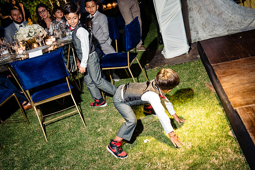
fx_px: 283
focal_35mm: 40
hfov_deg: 48.4
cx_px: 128
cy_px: 85
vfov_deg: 33.4
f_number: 8
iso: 2000
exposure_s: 1/60
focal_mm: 40
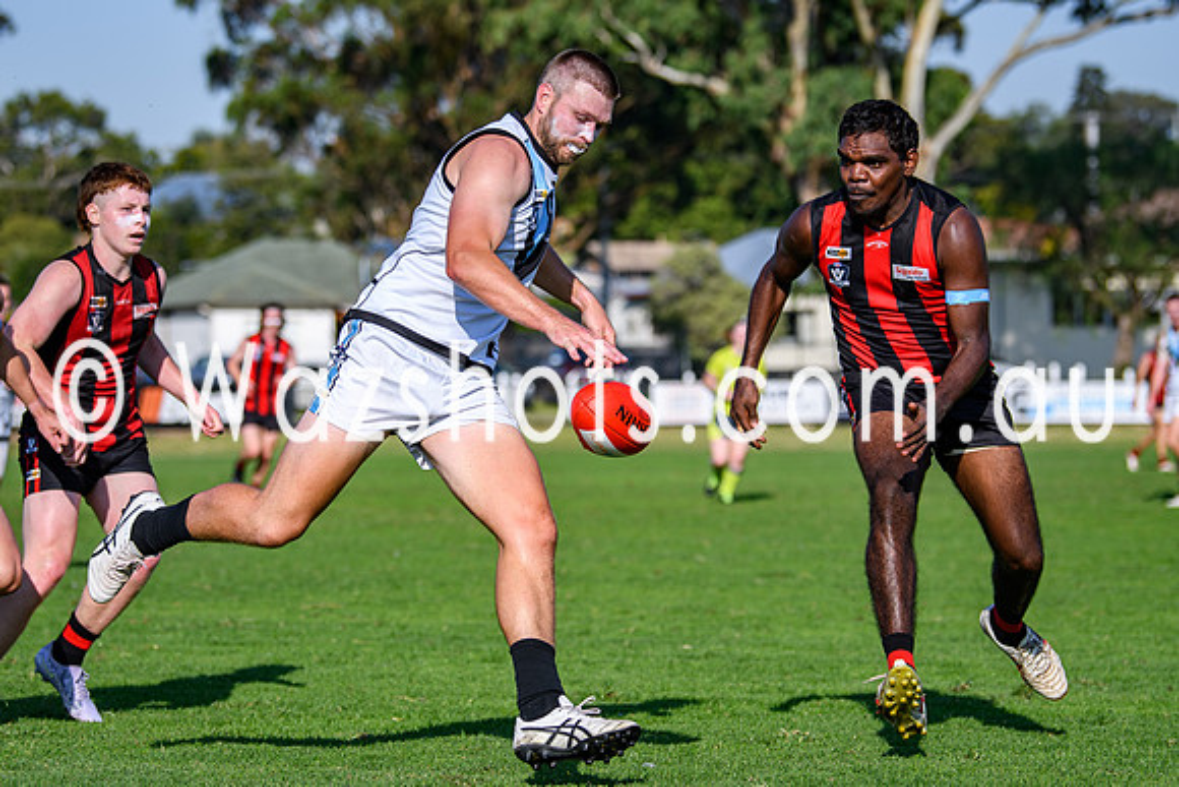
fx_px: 5036
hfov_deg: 13.4
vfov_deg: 8.9
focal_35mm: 154
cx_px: 590
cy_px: 394
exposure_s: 1/2000
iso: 100
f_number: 3.2
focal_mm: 100
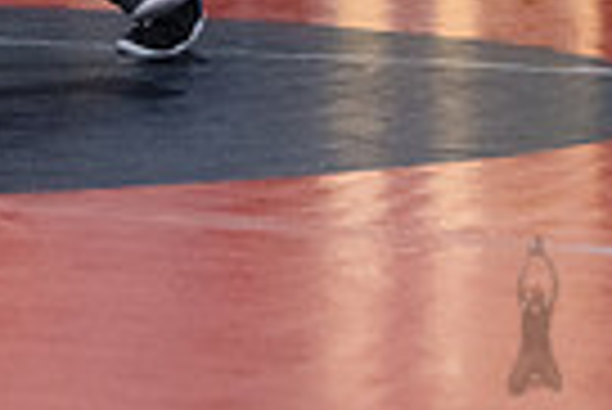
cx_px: -338
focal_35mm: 325
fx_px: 5531
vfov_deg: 4.2
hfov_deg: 6.2
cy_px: -340
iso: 8000
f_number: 3.2
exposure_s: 1/400
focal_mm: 70
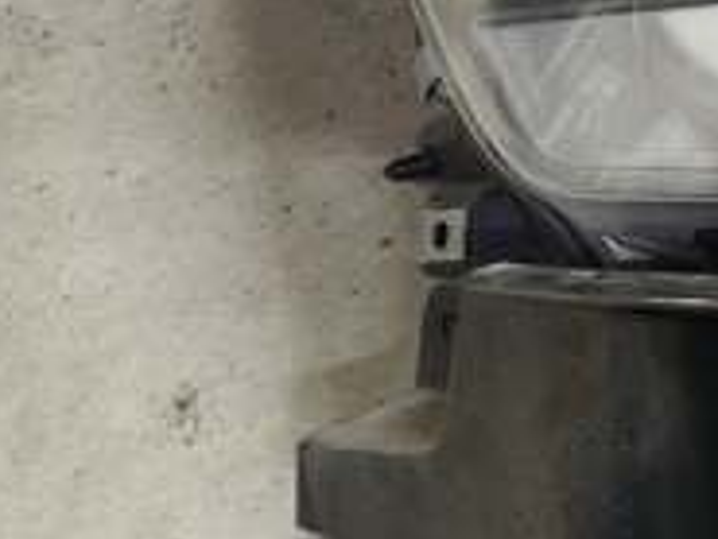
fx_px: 1723
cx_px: 1191
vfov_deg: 17.3
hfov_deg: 19.3
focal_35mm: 83
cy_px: -16
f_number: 1.8
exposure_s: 1/33.3
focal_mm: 4.68
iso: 192
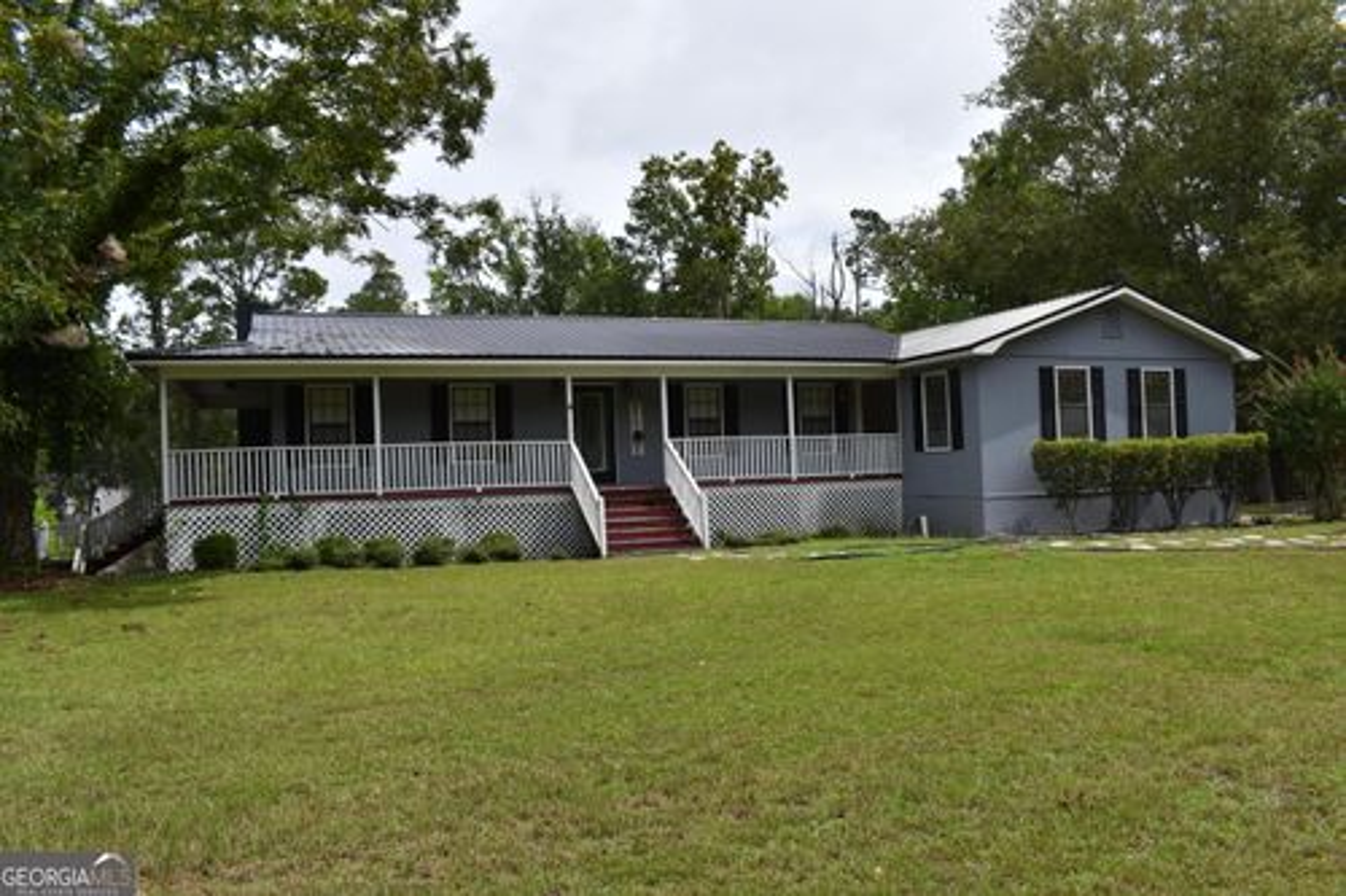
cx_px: 673
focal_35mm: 27
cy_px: 448
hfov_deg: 67.4
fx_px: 1009
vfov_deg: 47.9
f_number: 10
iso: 200
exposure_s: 1/400
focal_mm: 18
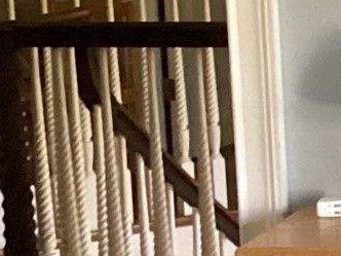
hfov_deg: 9.1
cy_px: 145
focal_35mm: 191
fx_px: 1882
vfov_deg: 7.8
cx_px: 865
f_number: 2.4
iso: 320
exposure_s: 1/50
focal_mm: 3.3
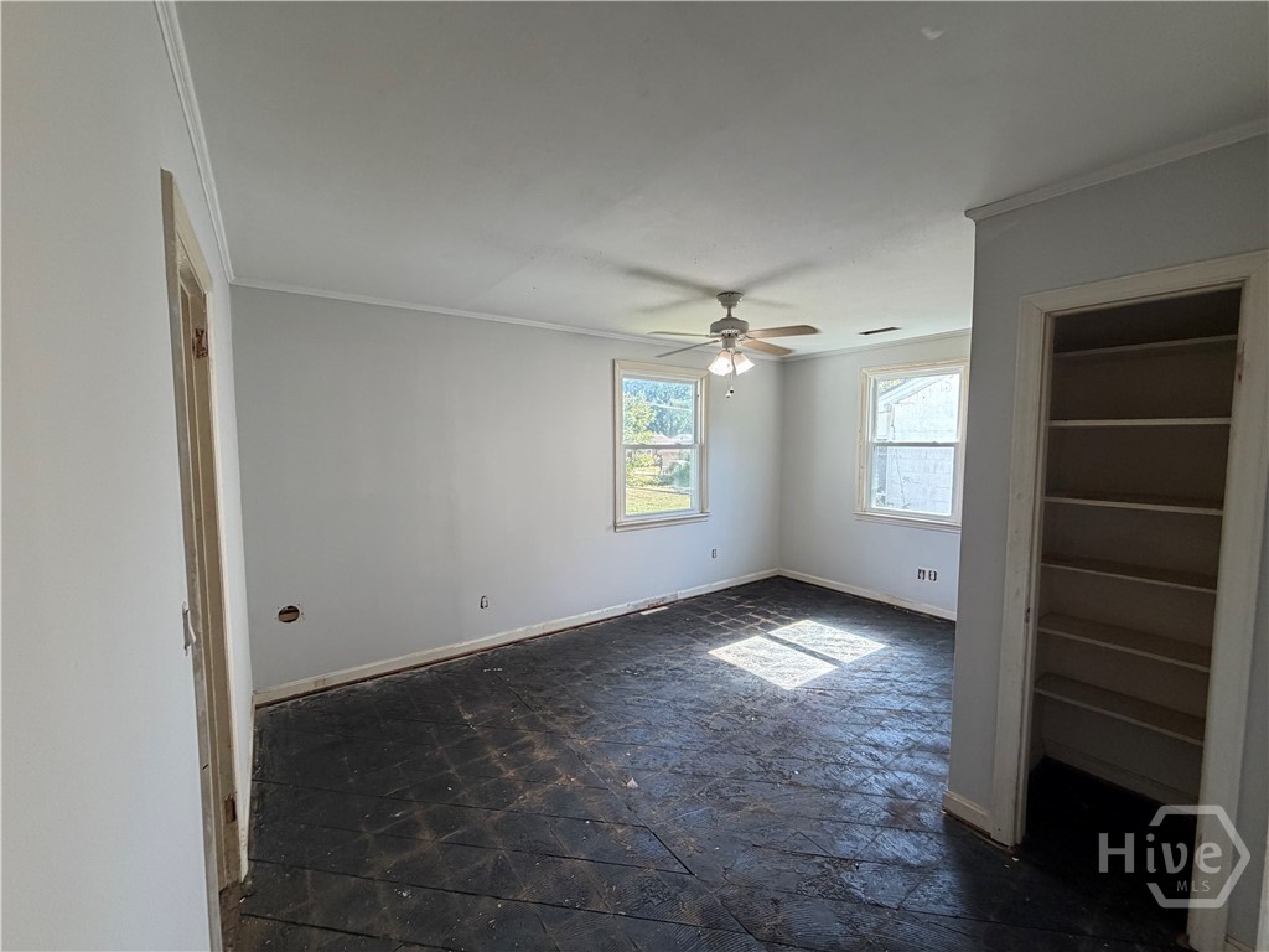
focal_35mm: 14
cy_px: 476
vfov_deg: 85.7
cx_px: 634
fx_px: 513
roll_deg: +0.0
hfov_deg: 102.1
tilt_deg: -3.7
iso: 200
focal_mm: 2.22
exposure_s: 1/120
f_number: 2.2
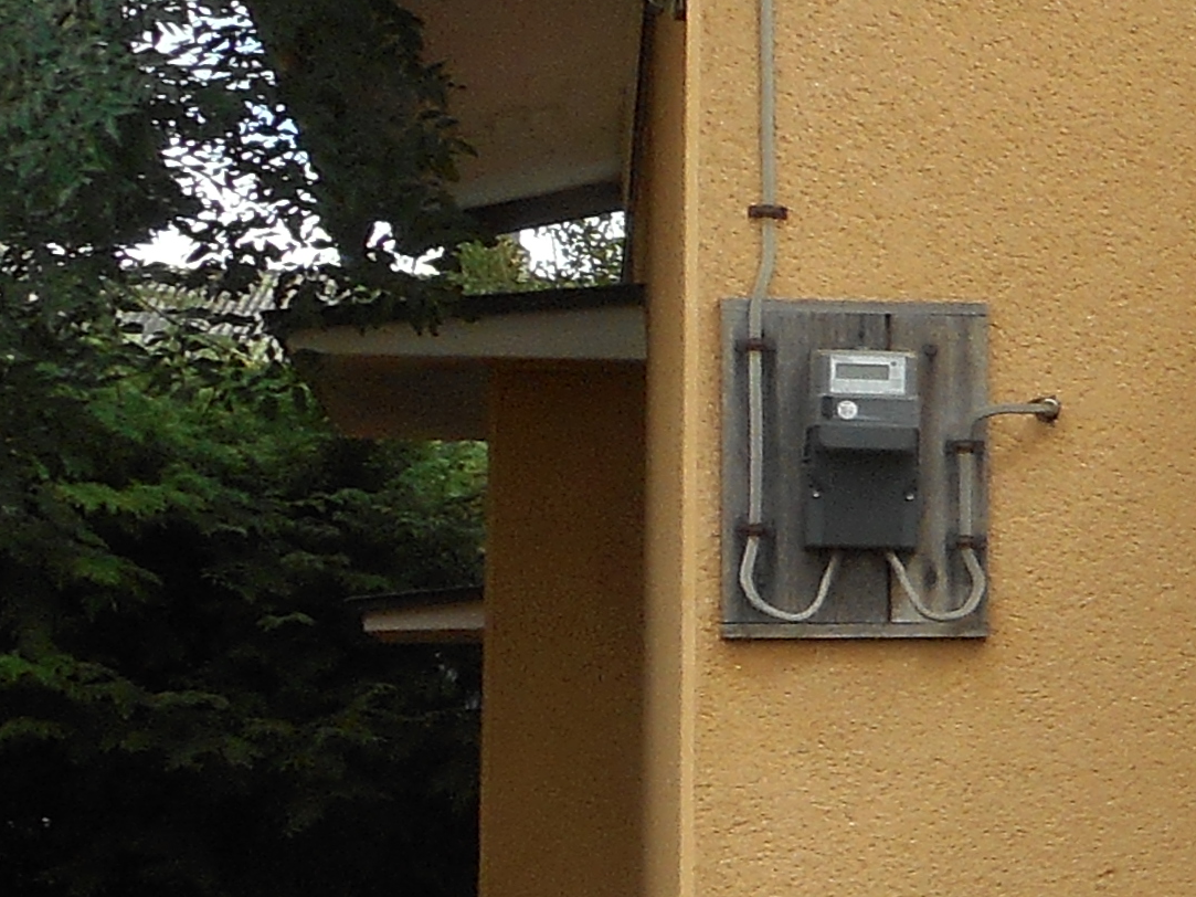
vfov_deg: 10.7
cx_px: 2476
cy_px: 680
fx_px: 4767
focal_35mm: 138
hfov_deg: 12.4
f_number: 4
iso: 80
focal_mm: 5.2
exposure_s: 1/250
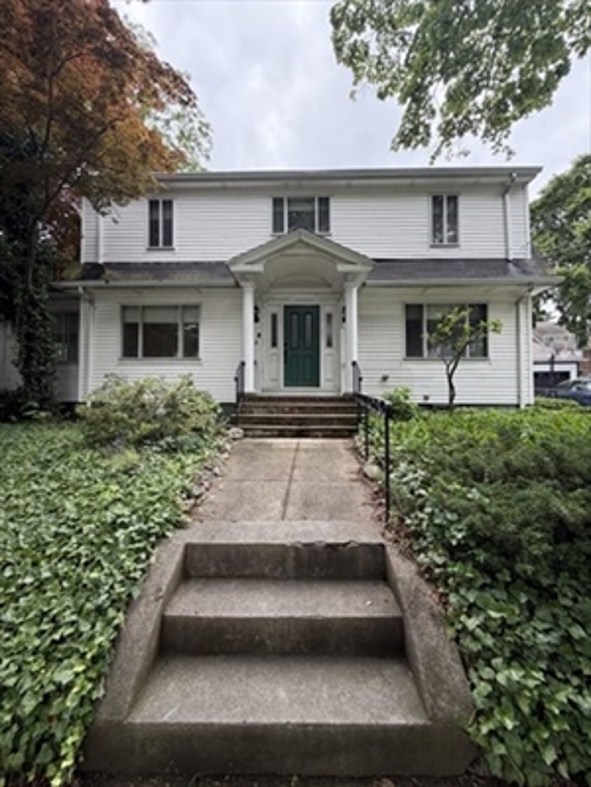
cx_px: 296
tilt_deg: +2.0
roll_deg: +0.4
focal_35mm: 14
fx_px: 318
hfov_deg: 85.8
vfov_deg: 102.0
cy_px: 394
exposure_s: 1/289
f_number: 2.2
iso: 50
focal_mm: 2.22
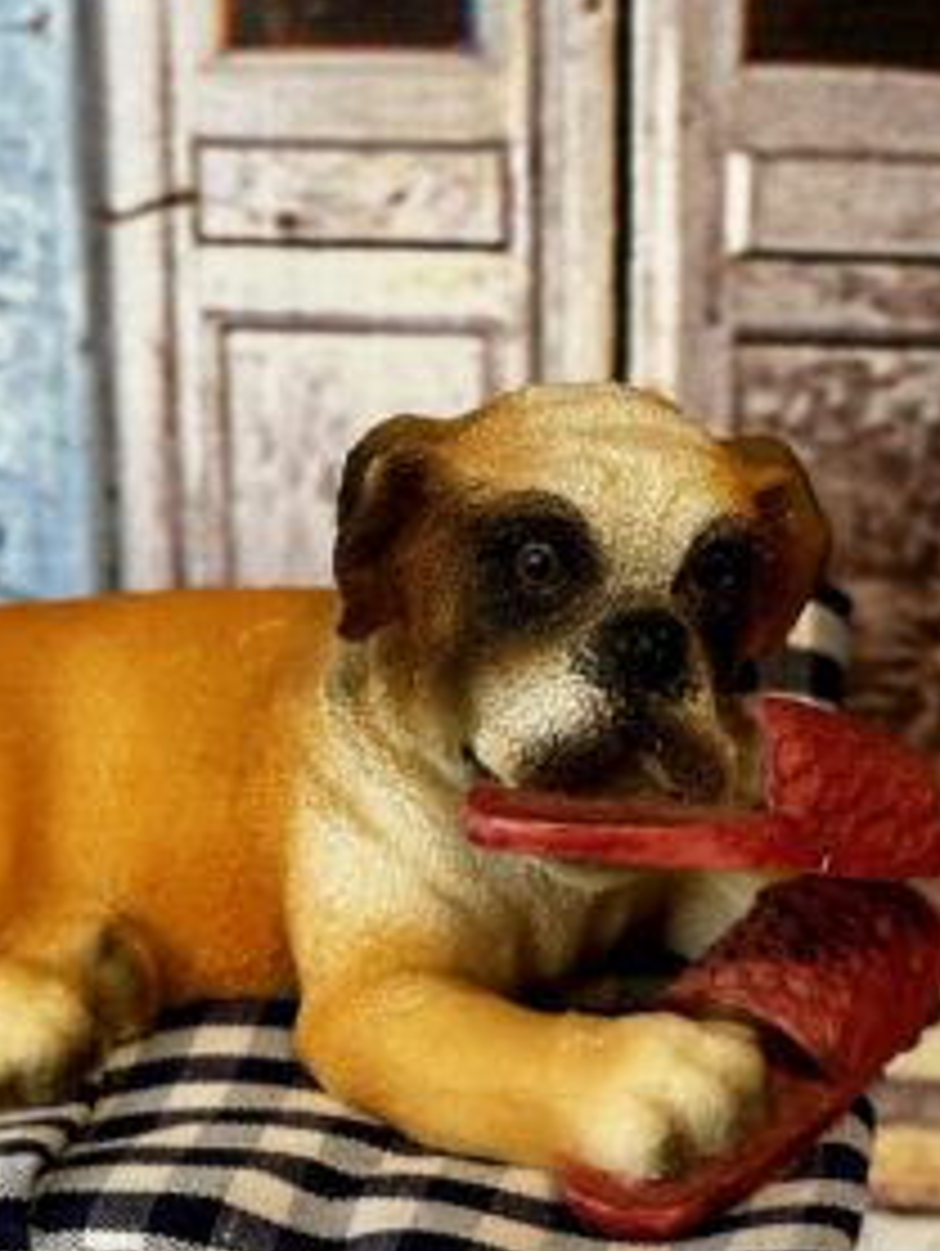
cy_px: 626
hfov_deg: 21.3
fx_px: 2494
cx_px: 414
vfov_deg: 28.1
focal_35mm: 69
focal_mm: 6.86
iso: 64
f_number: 1.78
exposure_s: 1/302
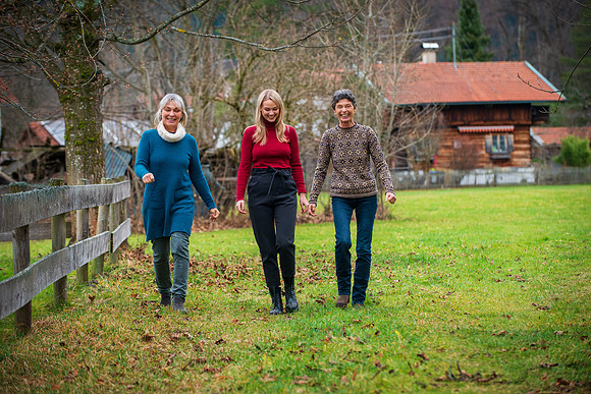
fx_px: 2135
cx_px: 296
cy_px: 197
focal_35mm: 130
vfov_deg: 10.6
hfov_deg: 15.8
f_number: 5
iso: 800
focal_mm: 130
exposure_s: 1/320
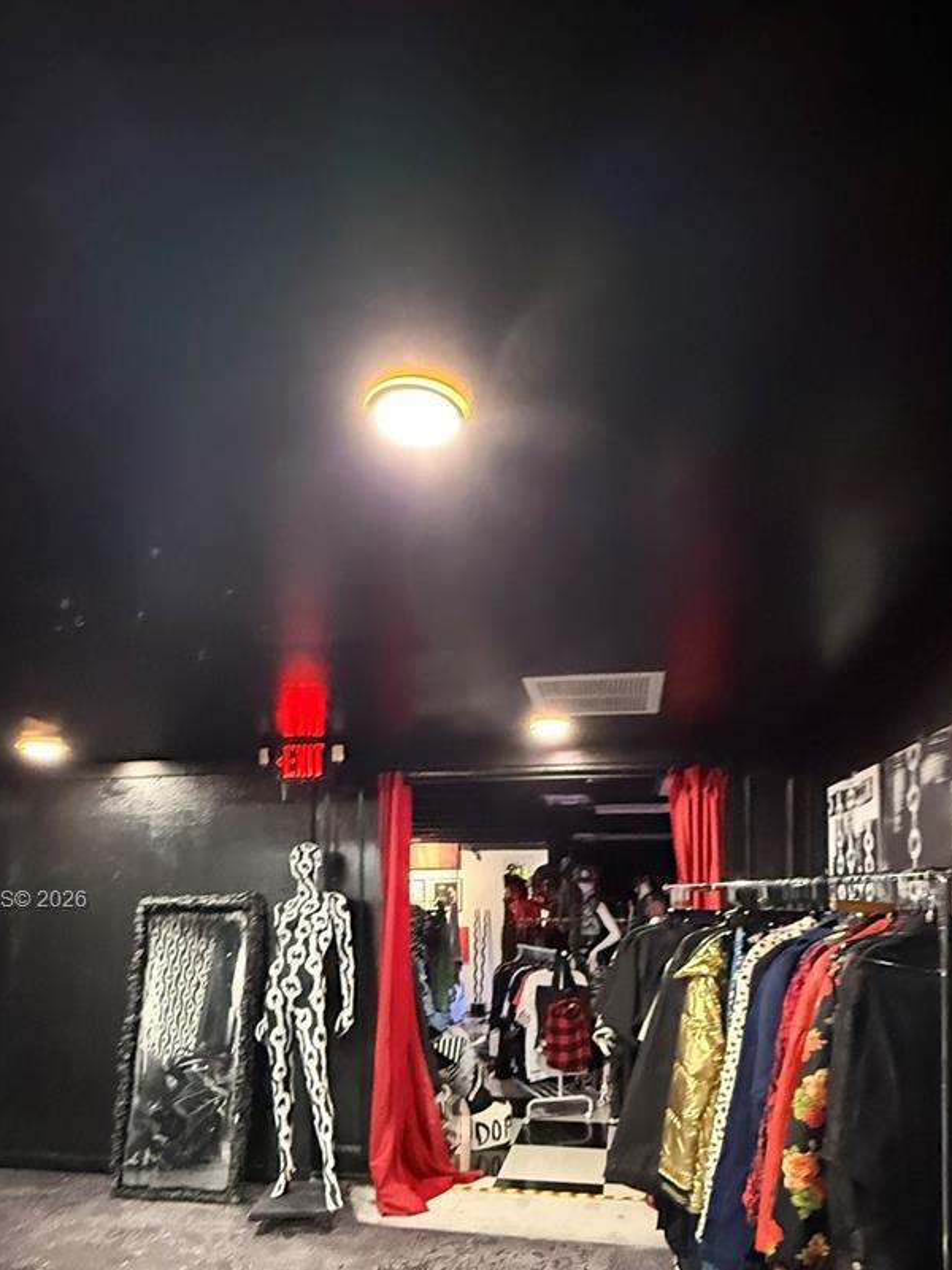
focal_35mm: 21
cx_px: 508
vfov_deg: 75.0
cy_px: 902
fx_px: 770
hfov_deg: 63.4
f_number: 2.2
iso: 1250
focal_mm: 2.22
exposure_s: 1/40
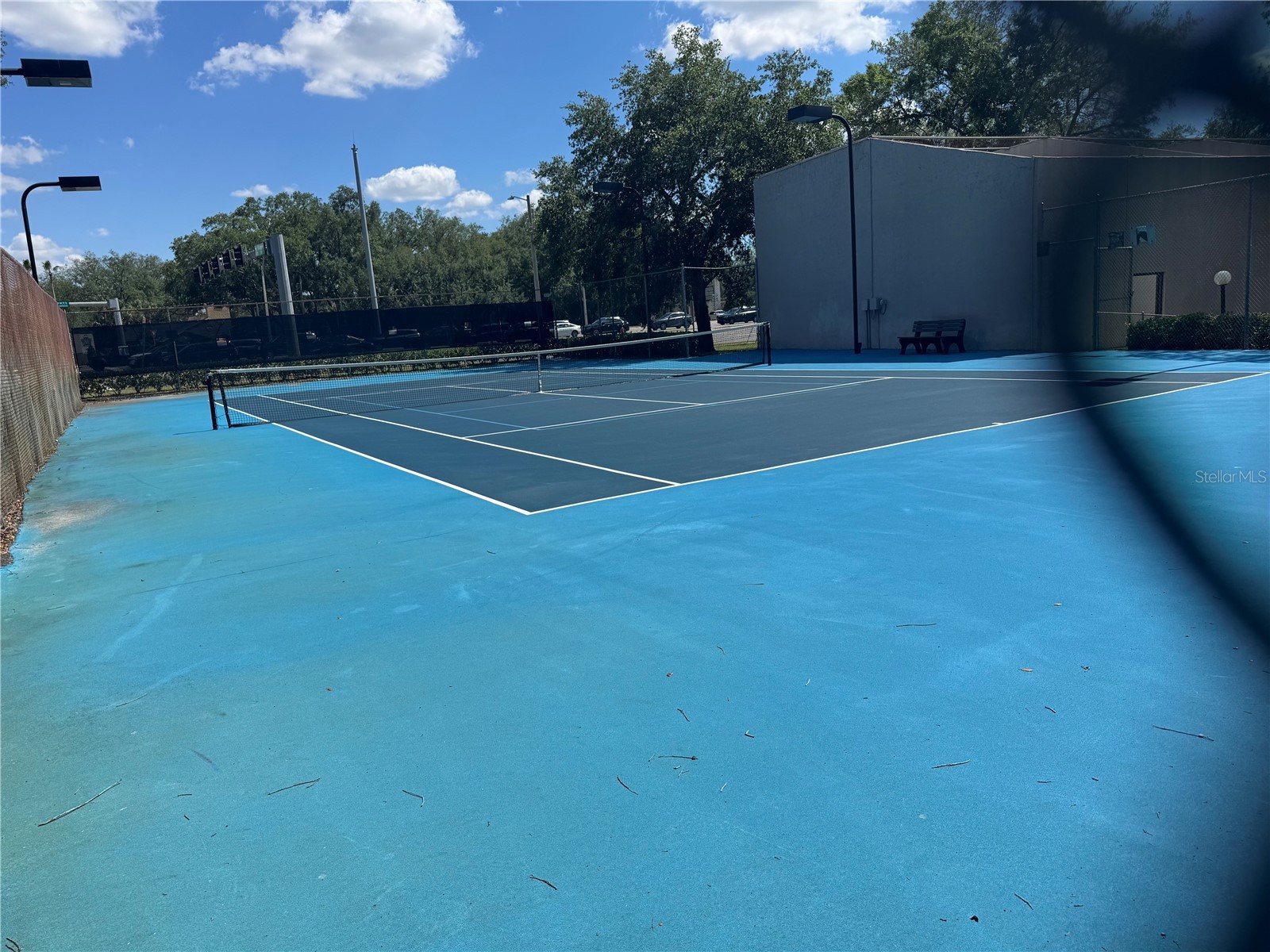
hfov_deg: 71.6
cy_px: 476
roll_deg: +3.8
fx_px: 881
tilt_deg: -10.7
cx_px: 635
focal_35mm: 24
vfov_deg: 56.8
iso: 80
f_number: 1.78
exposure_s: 1/5814
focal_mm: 6.76
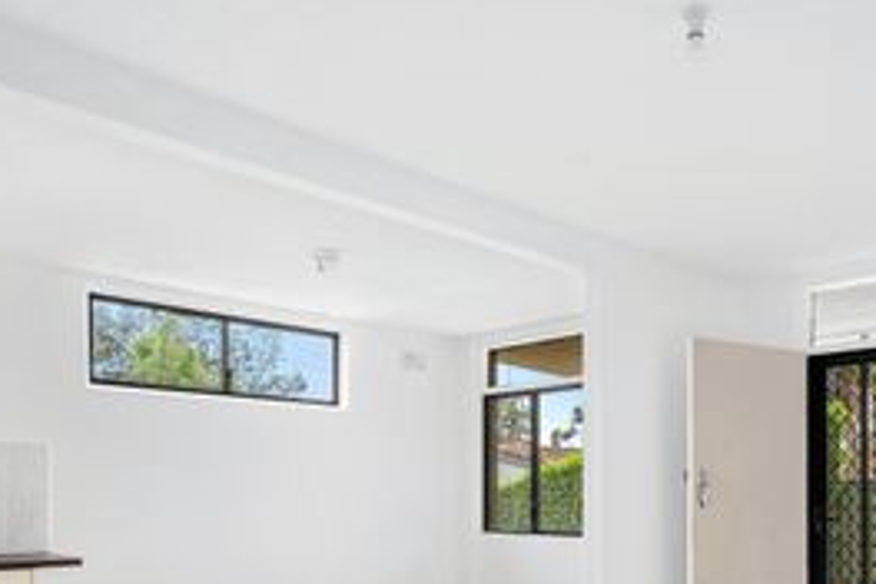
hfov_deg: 56.6
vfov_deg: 38.7
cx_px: 627
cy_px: 506
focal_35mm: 32
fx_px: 779
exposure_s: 1/3
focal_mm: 18
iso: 200
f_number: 8
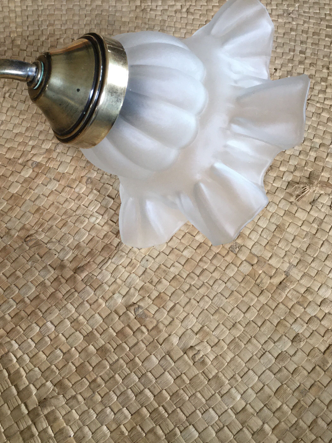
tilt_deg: -50.7
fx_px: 537
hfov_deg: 33.9
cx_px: 97
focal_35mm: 42
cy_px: 167
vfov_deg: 44.4
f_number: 2.2
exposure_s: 1/25
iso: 200
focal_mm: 4.15
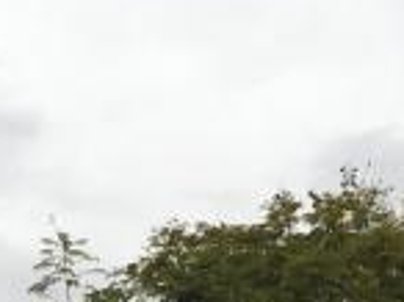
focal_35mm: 204
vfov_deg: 6.4
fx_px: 2377
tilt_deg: +0.5
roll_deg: -0.6
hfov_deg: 9.6
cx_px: -58
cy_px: 1031
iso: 25
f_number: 2.2
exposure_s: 1/793
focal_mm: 4.15
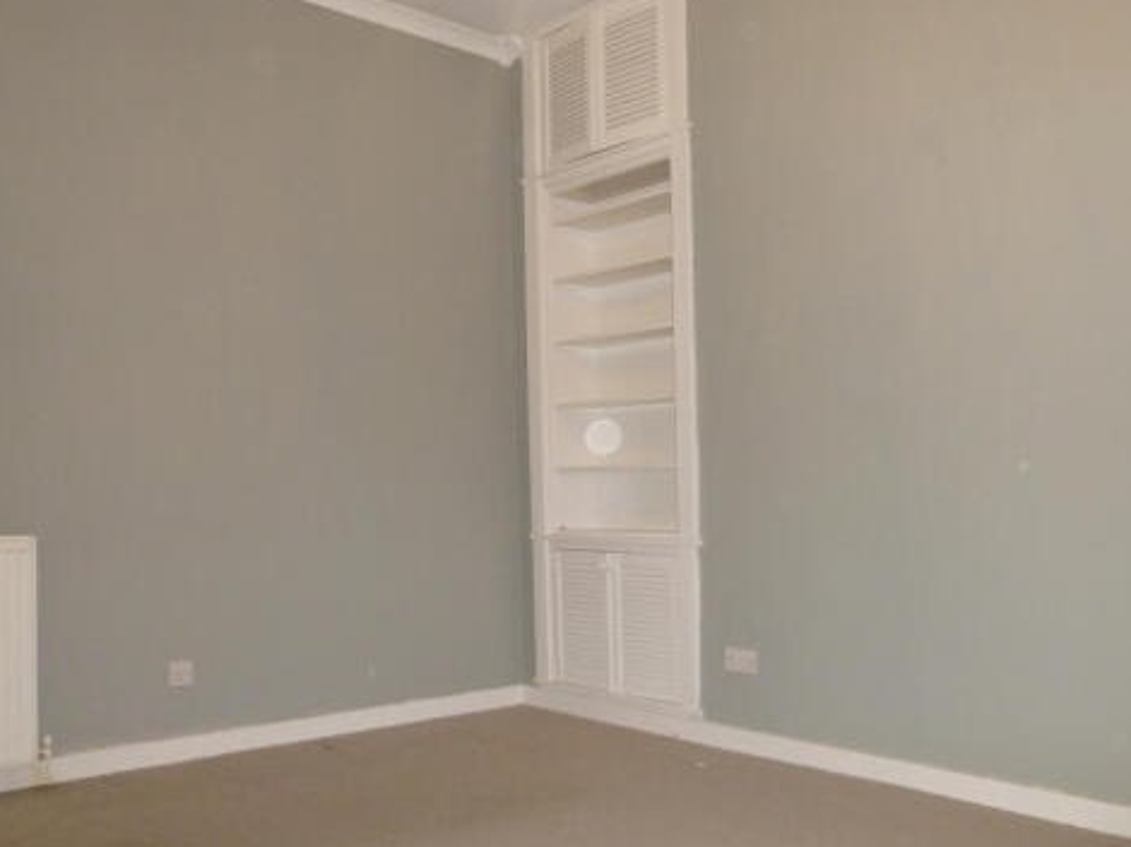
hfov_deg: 58.3
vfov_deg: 45.2
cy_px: 509
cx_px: 615
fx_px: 1012
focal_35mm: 31
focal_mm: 4.5
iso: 320
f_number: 3.1
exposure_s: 1/60
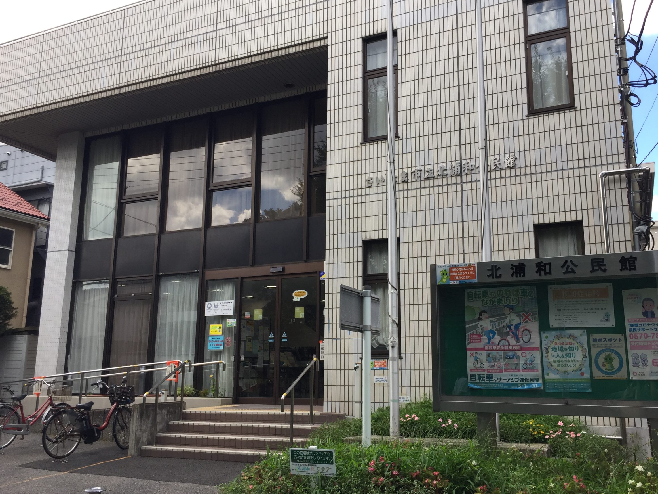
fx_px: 608
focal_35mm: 32
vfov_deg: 44.2
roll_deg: -1.1
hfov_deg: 56.8
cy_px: 256
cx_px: 349
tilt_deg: +10.8
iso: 32
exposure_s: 1/501
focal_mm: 4.15
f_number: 2.2
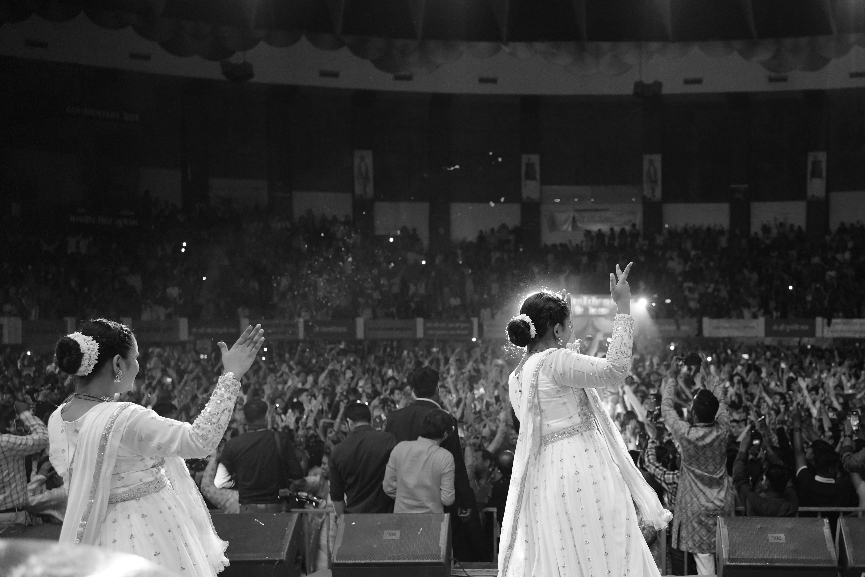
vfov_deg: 26.4
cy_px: 366
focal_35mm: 51
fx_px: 1225
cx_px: 617
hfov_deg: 38.2
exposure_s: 1/500
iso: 2500
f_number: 2.8
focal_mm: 35
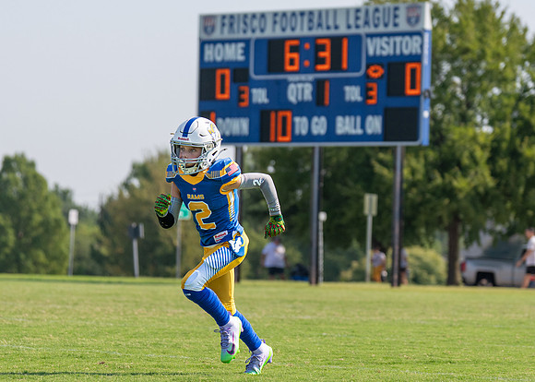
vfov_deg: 7.4
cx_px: 212
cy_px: 219
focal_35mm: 193
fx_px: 2937
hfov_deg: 10.4
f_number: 2.8
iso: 160
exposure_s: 1/3200
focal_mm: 100
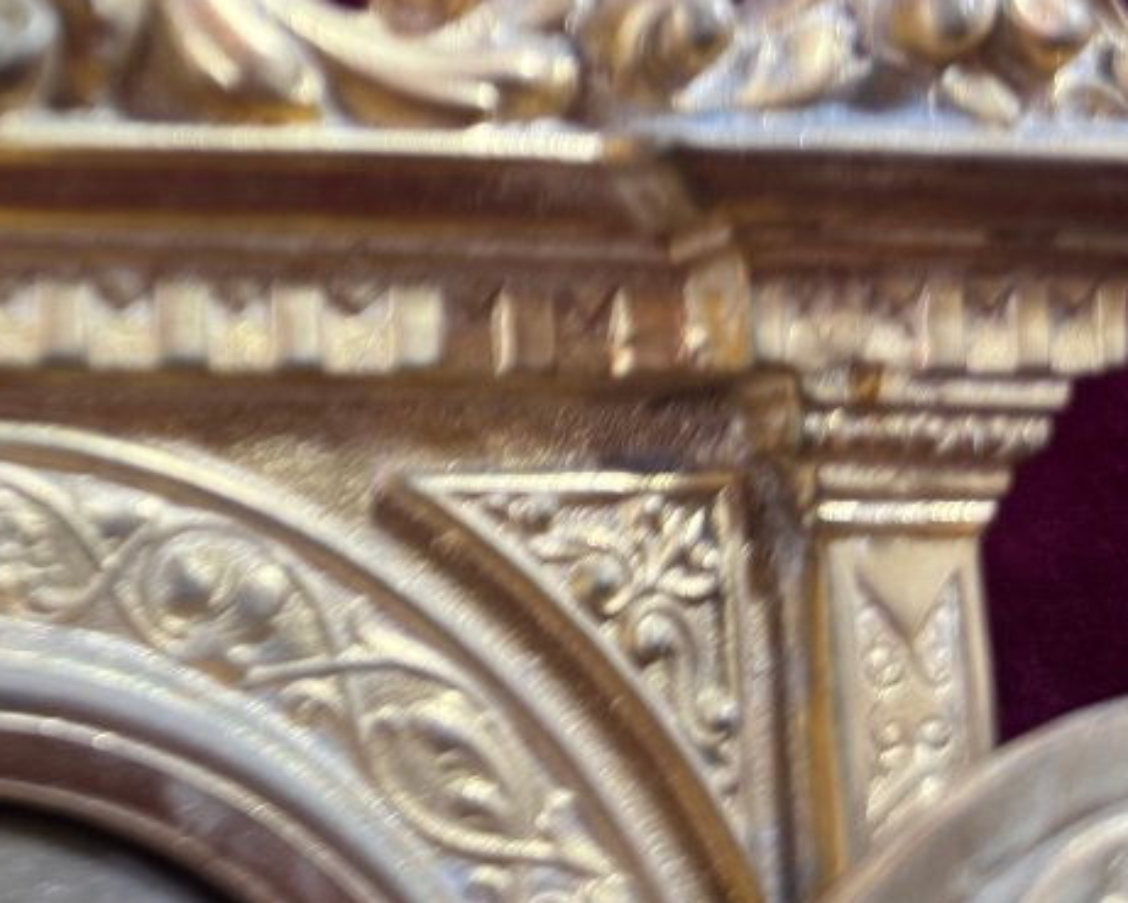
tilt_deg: -14.2
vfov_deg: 23.7
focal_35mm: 61
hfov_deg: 27.8
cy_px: -39
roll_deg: -0.6
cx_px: -164
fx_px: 2037
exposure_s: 1/50
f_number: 1.78
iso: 200
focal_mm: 6.76
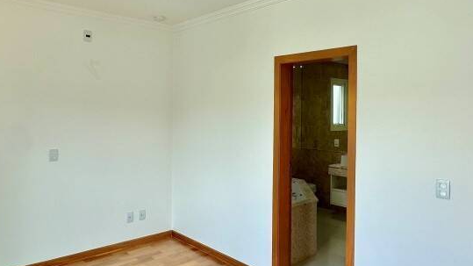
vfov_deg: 40.1
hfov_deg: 66.1
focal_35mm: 29
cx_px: 243
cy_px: 115
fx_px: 364
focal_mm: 2.22
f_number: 2.2
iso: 40
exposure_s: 1/151
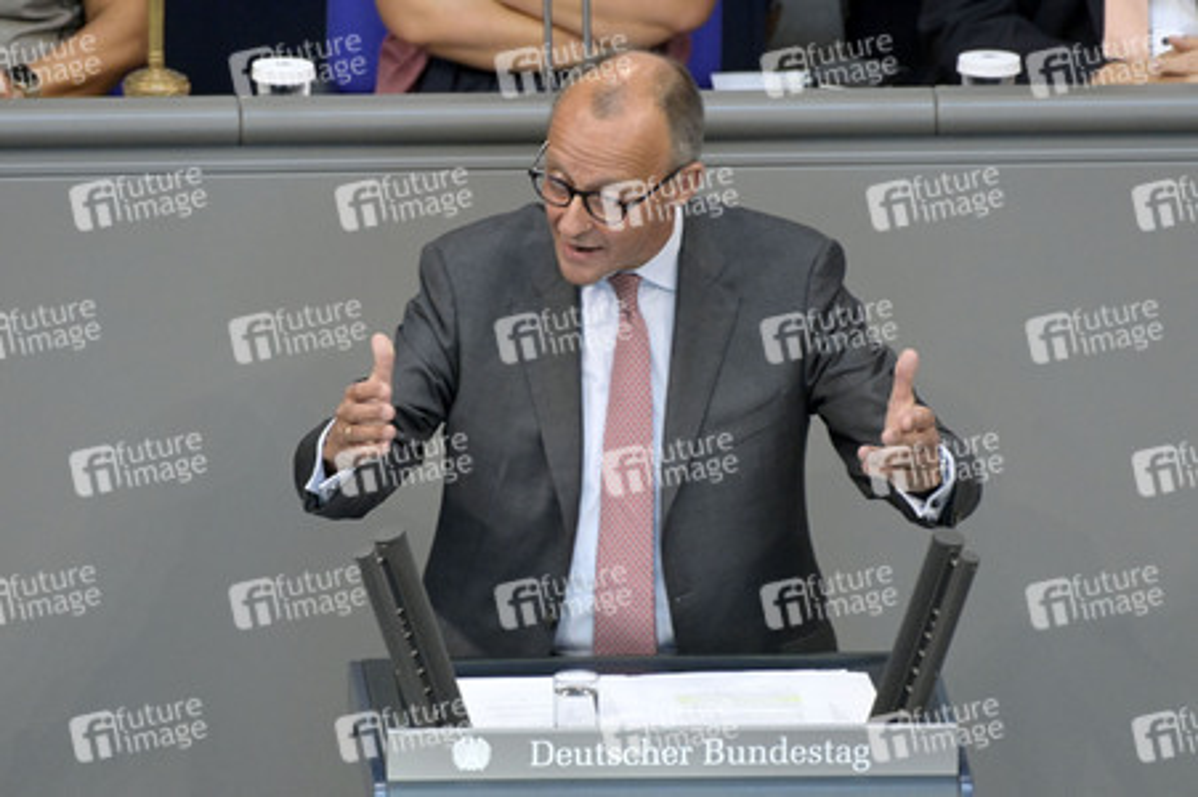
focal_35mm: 500
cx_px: 599
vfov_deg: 2.7
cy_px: 398
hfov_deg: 4.1
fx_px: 16626
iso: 8000
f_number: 5.6
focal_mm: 500
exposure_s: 1/400
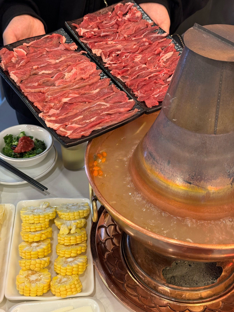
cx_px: 117
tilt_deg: -41.6
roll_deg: -2.0
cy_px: 156
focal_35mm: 48
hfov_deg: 30.3
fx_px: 433
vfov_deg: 39.7
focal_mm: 6.86
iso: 160
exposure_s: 1/100
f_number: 1.78
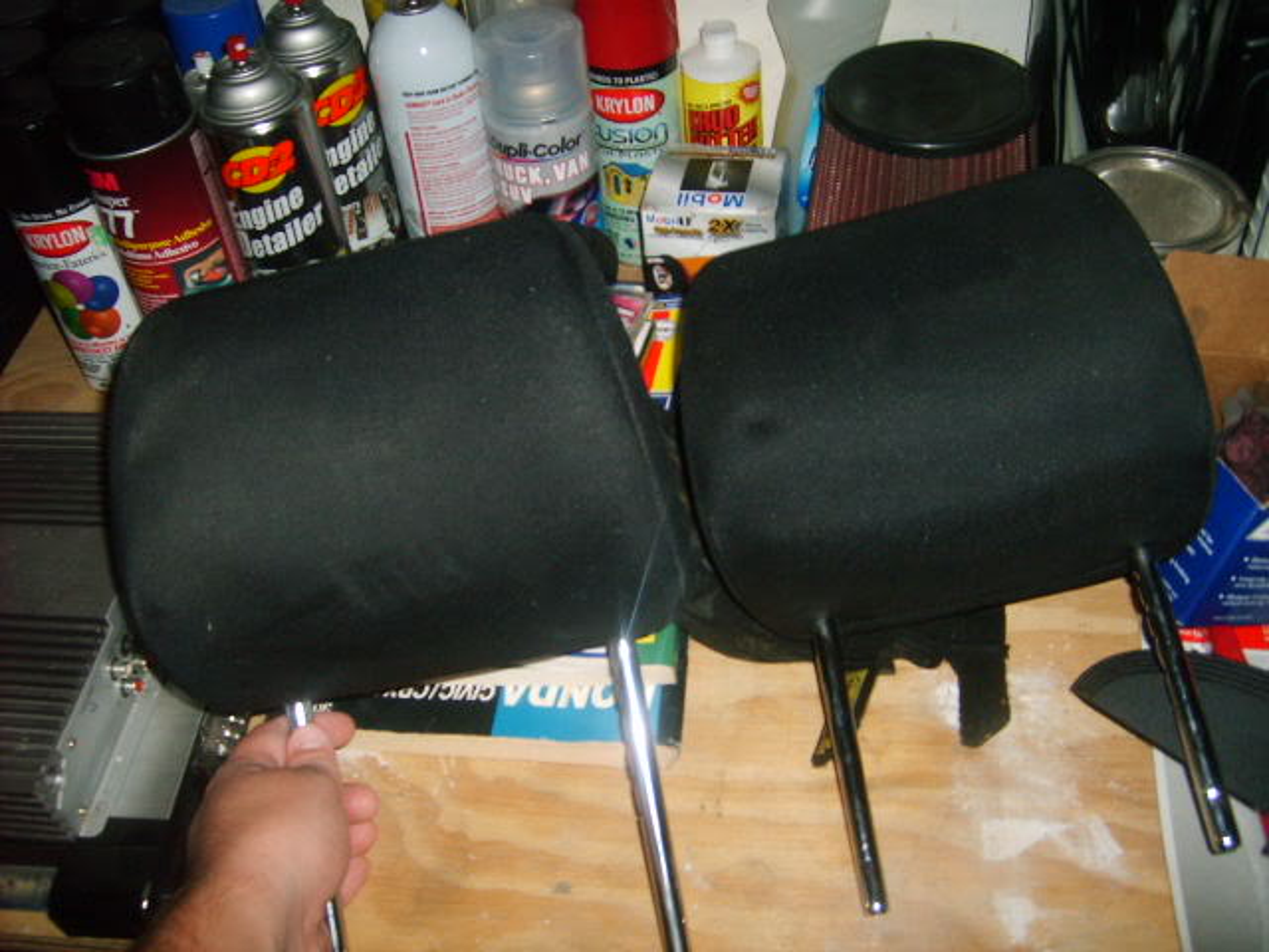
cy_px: 476
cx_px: 634
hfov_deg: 52.6
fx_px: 1283
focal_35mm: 35
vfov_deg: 40.7
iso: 100
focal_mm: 5.8
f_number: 2.8
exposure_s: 1/45
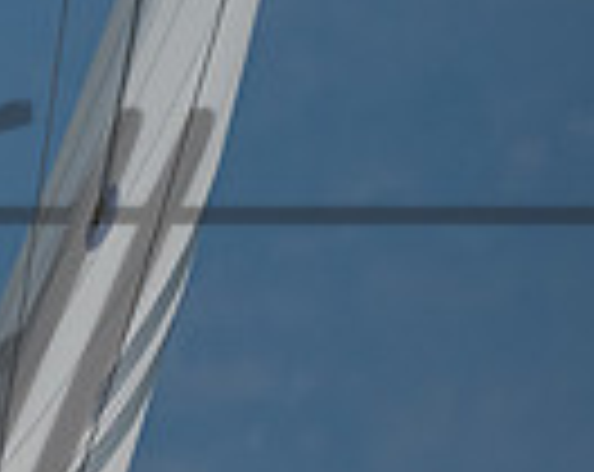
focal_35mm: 2132
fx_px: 37398
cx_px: -1279
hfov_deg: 0.9
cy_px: 68
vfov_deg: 0.7
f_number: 6.3
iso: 400
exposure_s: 1/4000
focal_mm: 310
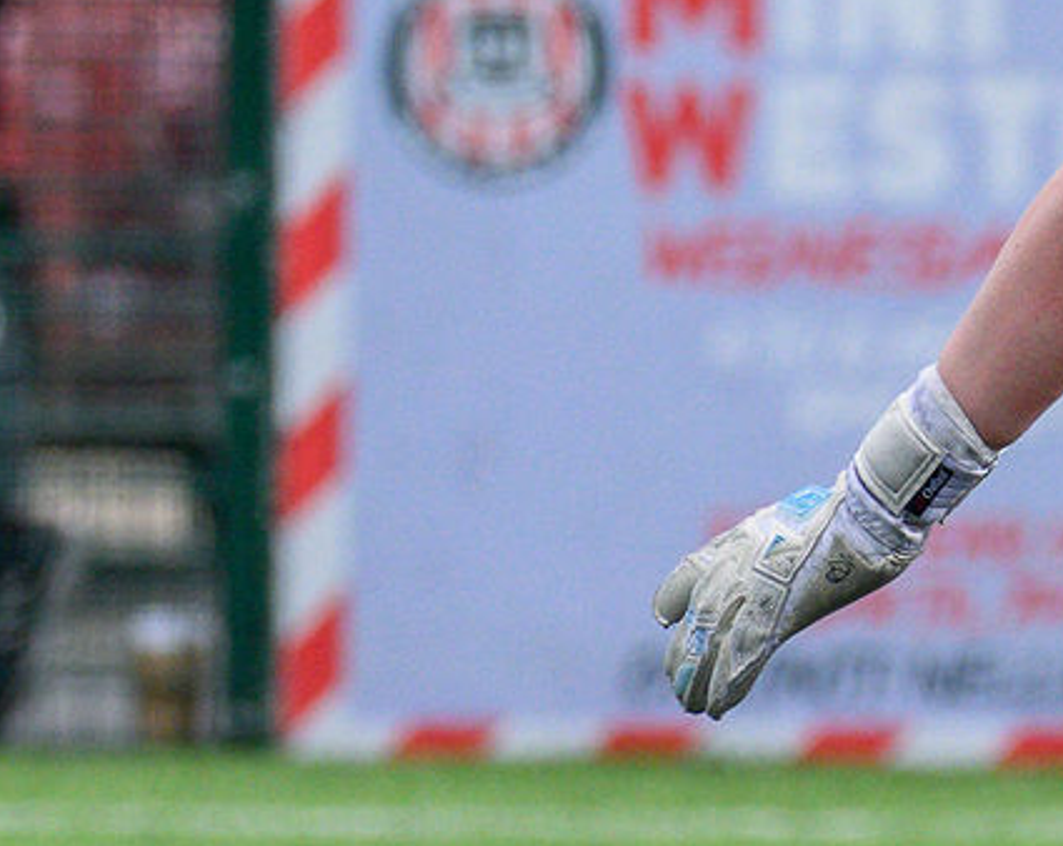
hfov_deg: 1.0
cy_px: 314
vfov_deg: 0.8
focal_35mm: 1957
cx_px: 1559
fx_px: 61427
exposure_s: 1/1600
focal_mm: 250
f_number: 5
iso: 720
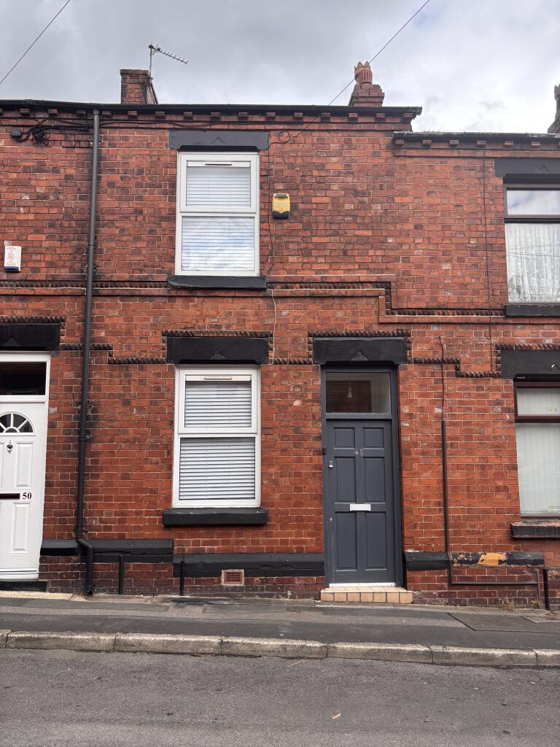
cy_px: 374
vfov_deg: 67.3
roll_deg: -0.1
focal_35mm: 26
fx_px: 561
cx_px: 280
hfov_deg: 53.1
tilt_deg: +7.1
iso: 50
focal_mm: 5.96
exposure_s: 1/654
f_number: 1.6
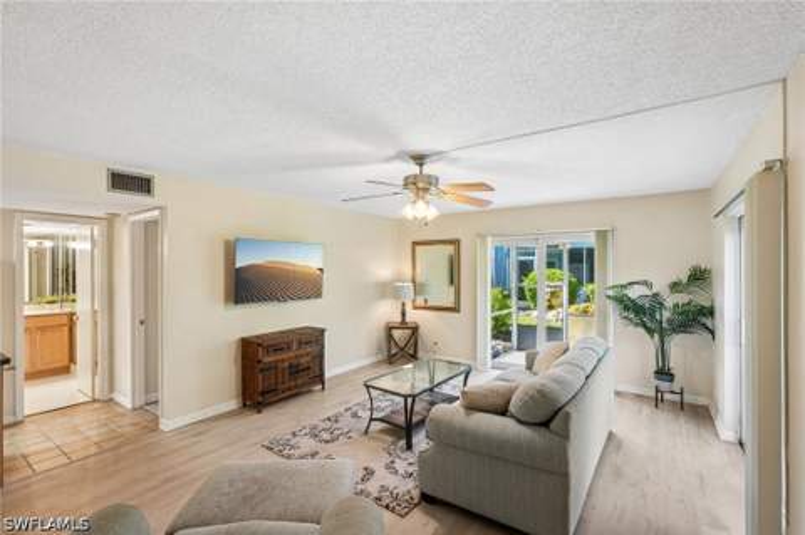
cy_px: 268
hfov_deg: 95.0
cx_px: 402
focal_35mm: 16
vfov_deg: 71.9
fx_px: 369
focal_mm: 16.5
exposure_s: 1/10
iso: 400
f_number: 8
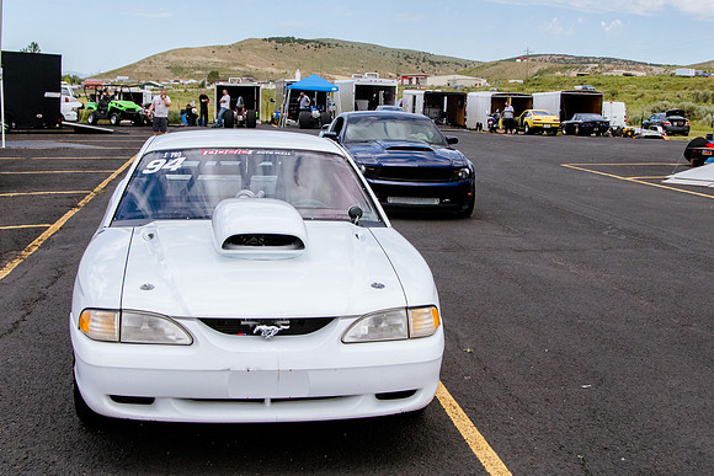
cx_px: 366
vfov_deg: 23.9
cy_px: 182
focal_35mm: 57
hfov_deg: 35.2
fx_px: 1124
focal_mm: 28
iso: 800
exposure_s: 1/2500
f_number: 6.3
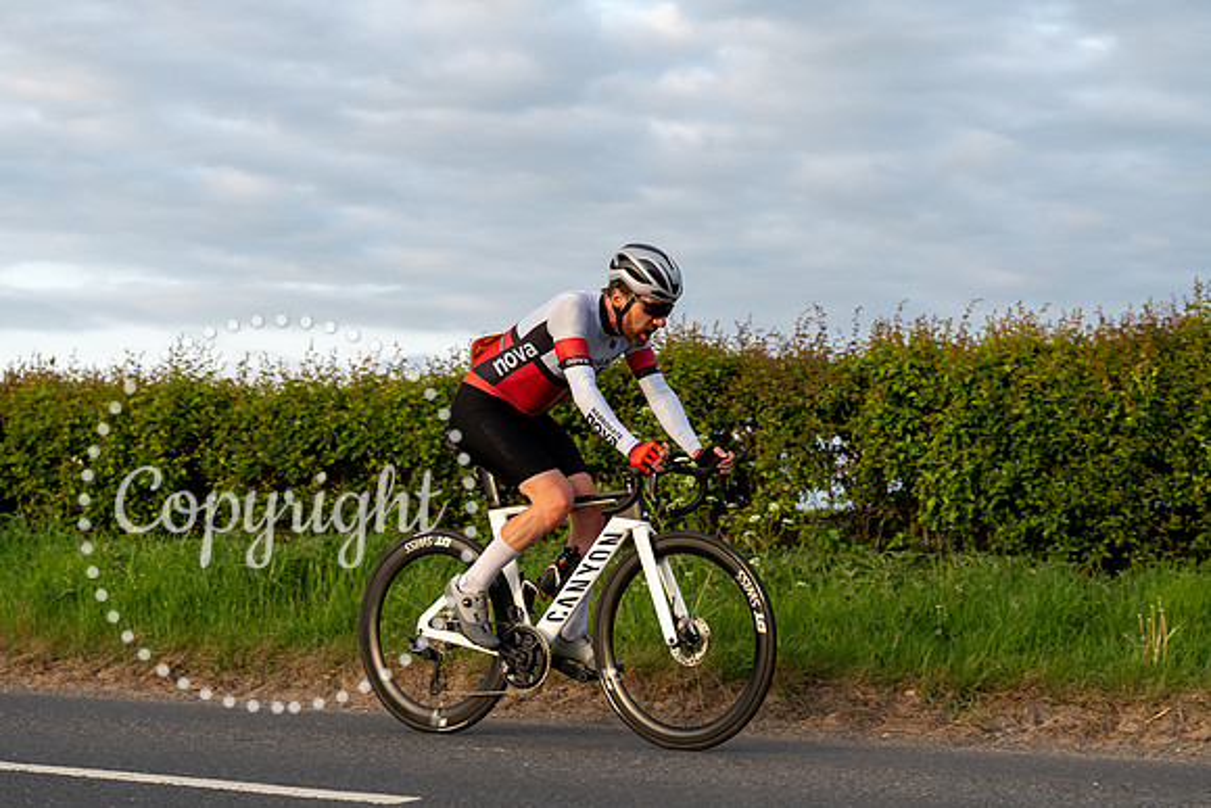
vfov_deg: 19.5
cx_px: 606
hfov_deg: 28.8
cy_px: 404
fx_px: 2355
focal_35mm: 70
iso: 500
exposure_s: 1/1000
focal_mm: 70
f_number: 4
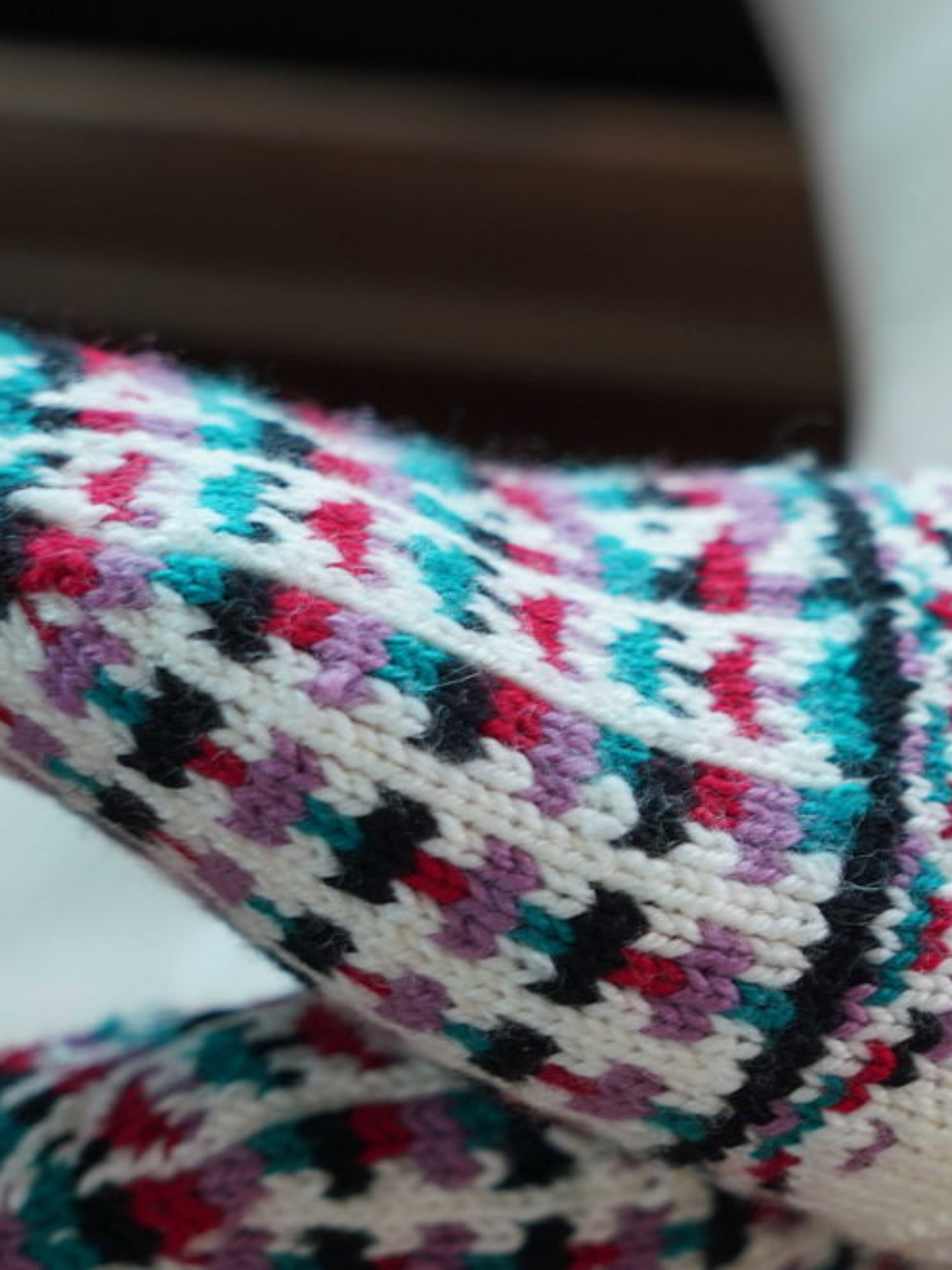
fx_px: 3484
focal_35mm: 95
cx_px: 864
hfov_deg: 15.4
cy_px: 839
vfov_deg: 20.6
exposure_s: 1/60
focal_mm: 41
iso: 200
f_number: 4
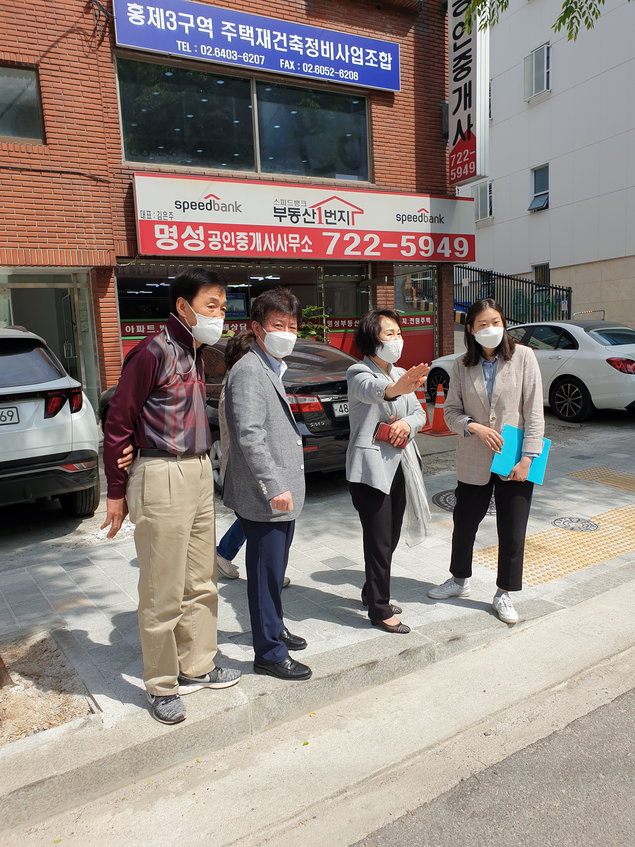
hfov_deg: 53.1
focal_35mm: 26
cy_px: 424
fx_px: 636
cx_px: 318
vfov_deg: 67.3
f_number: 2.4
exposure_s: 1/1133
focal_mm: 4.3
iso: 50
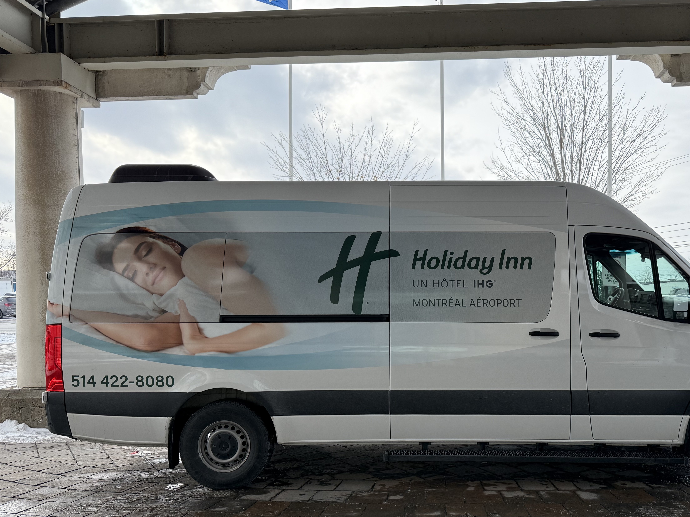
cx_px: 416
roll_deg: +0.8
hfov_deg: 57.9
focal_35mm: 31
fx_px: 618
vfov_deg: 45.2
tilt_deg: -1.5
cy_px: 308
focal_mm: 6.76
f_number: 1.78
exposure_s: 1/1812
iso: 100
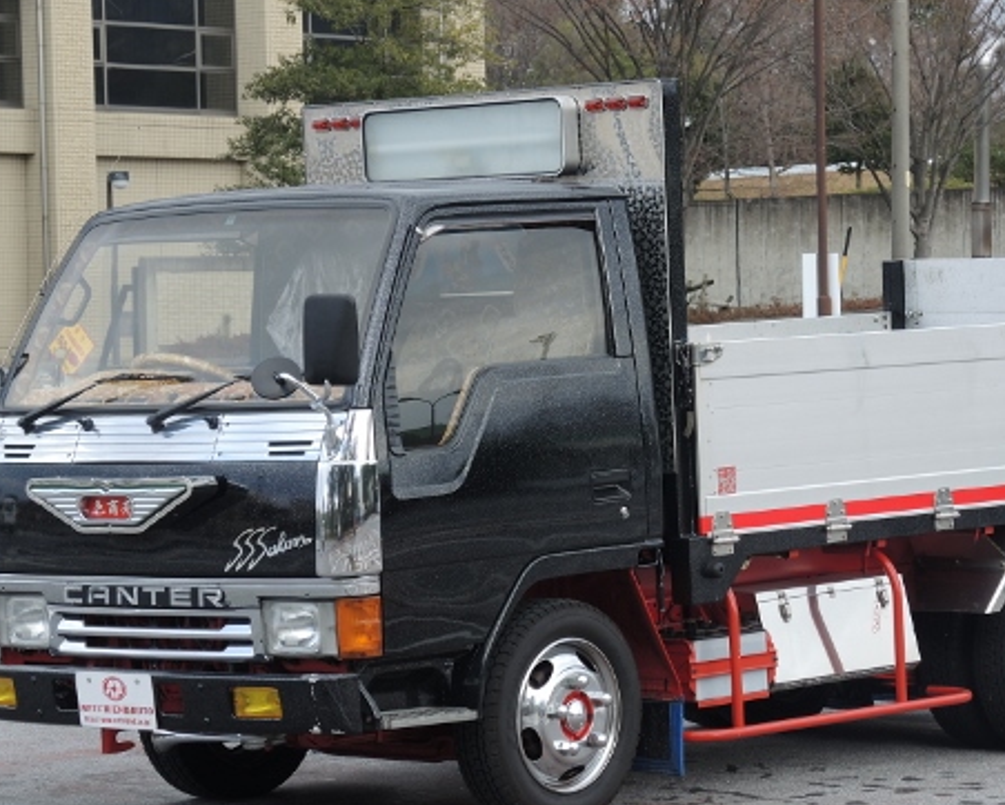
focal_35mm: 145
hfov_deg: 13.3
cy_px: 376
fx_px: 4315
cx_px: 607
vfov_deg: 10.7
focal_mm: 22.1
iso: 80
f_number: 3.5
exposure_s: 1/200
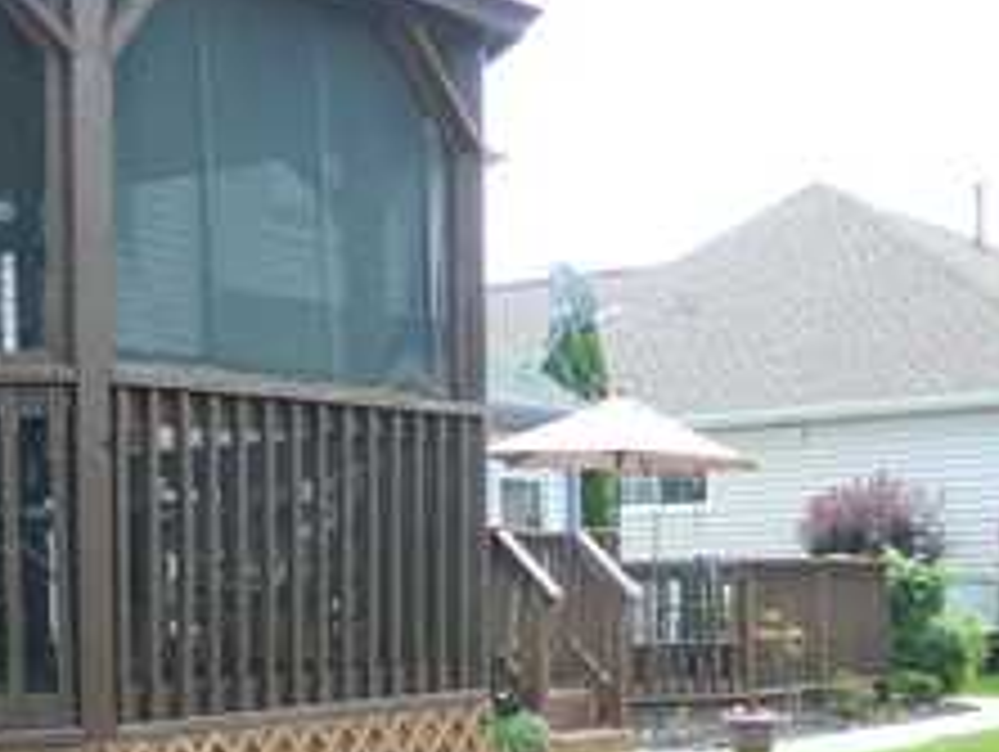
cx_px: 477
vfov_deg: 20.2
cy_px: 621
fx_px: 2080
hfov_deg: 27.0
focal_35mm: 72
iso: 110
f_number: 3.1
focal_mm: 4.5
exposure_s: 1/160
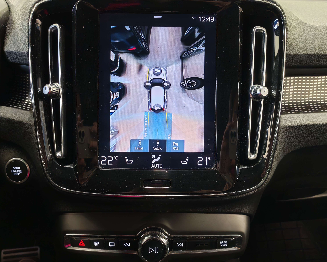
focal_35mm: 33
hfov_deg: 54.2
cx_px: 159
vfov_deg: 44.5
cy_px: 131
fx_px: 319
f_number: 1.9
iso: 1000
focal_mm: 6.12
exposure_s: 1/50
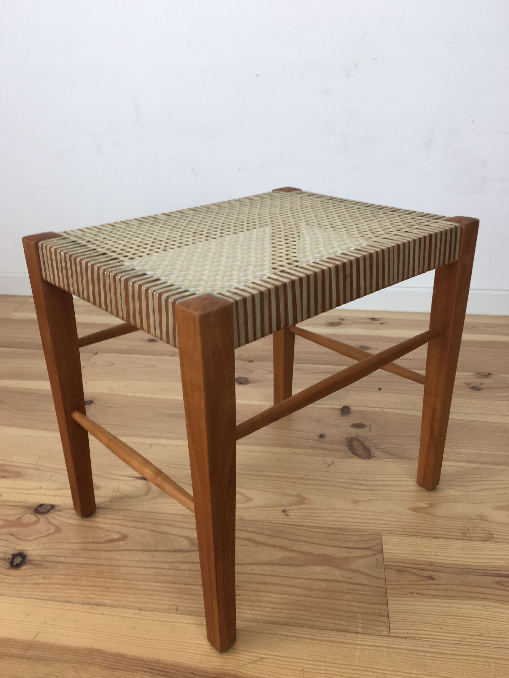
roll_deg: +1.1
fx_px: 588
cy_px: 347
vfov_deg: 60.0
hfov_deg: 46.8
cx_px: 249
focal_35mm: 30
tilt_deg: -25.2
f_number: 2.2
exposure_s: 1/50
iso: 32
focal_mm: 4.15
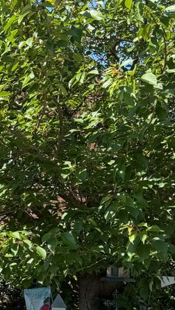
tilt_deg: +5.5
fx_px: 693
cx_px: -179
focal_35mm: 84
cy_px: 218
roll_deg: +0.1
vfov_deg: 25.1
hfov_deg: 12.6
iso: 80
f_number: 1.78
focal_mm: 6.76
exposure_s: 1/1385
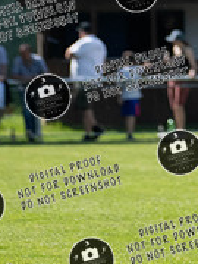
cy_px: 66
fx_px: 6254
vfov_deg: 2.4
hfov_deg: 1.8
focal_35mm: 820
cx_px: 360
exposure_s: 1/5000
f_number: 5.6
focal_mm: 220
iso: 1250
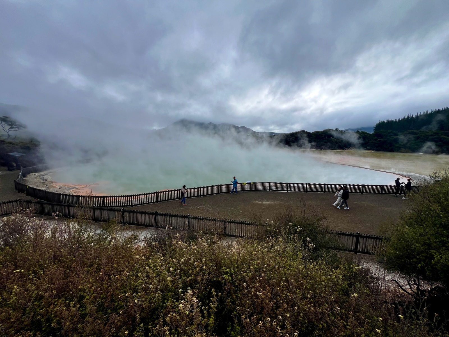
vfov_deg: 89.9
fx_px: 169
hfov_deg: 106.2
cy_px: 168
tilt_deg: -9.9
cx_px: 224
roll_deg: -0.7
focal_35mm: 13
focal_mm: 1.57
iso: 32
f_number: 1.8
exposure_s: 1/708
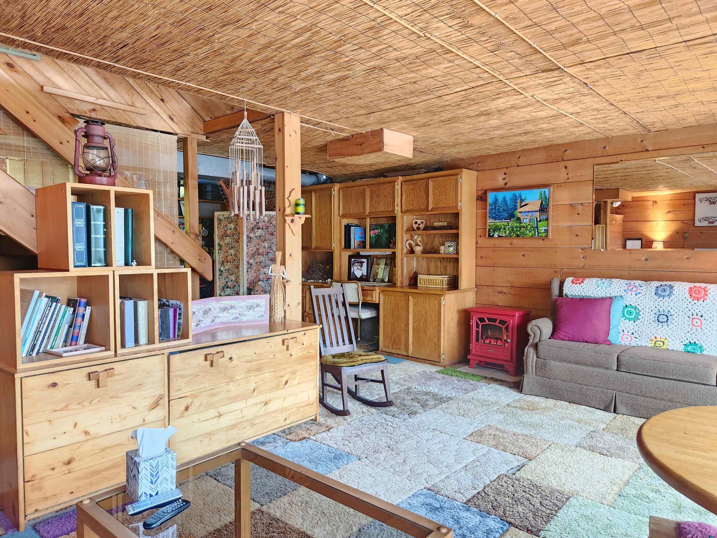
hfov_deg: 71.6
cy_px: 267
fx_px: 497
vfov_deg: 56.8
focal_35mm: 24
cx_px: 343
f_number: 1.8
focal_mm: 5.4
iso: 640
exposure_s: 1/40
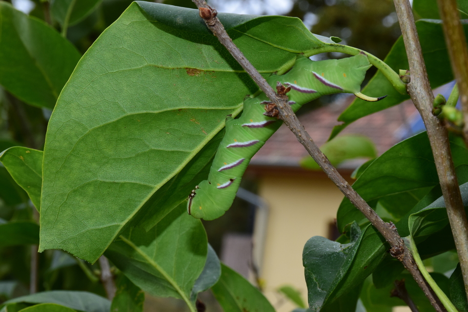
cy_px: 156
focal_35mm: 105
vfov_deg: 13.0
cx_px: 234
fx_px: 1365
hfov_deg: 19.5
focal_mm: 70
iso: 800
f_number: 22
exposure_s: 1/200
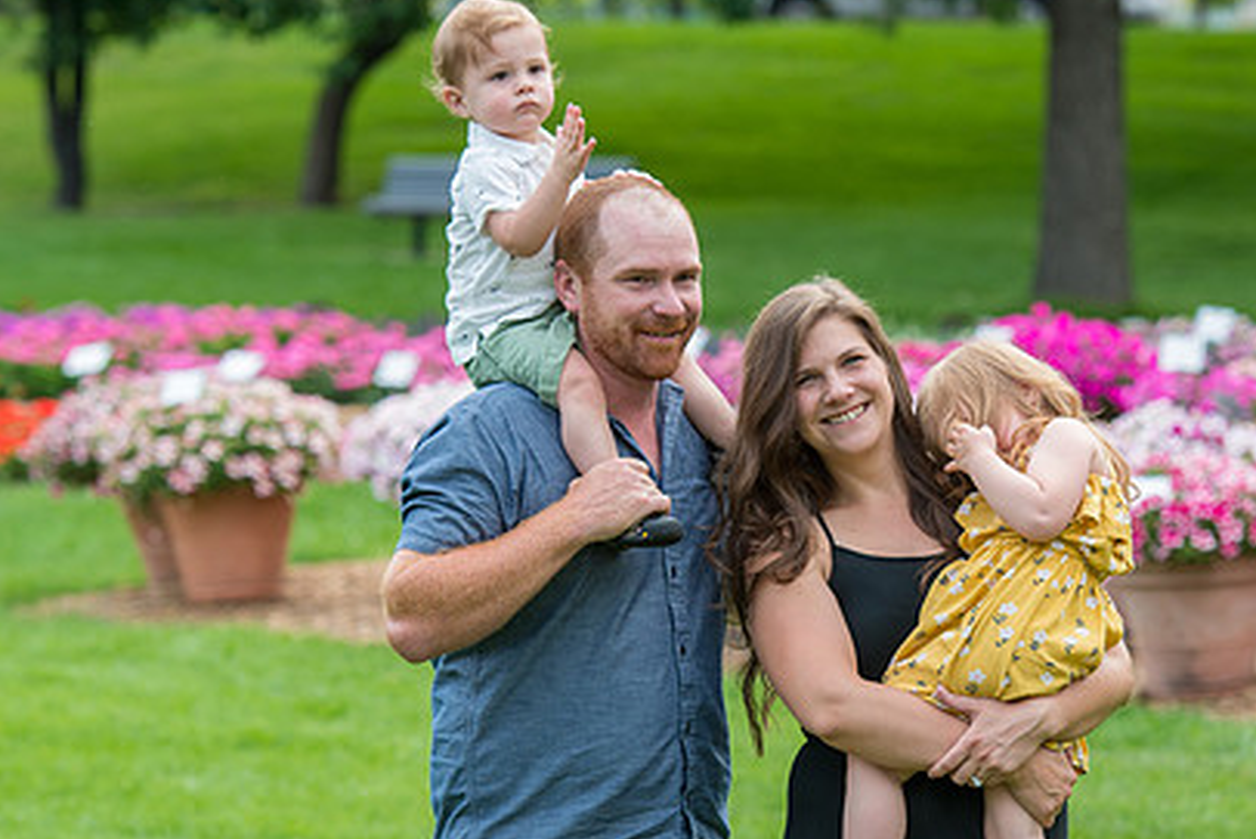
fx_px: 8201
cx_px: 700
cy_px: 613
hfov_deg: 8.8
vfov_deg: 5.8
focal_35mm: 235
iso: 200
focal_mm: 116
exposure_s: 1/250
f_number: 4.5
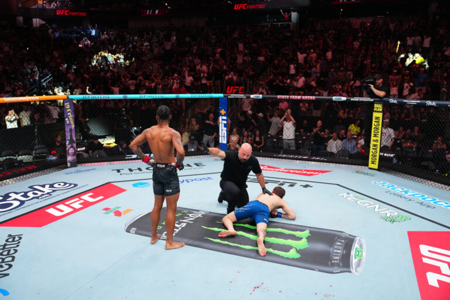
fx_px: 362
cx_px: 225
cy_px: 150
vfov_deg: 45.0
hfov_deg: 63.7
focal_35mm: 29
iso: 3200
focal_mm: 29
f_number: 2.8
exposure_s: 1/1600
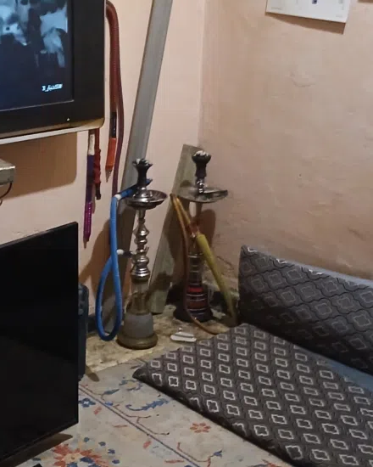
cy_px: 281
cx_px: 47
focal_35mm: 63
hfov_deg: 23.7
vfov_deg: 29.9
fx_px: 869
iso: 500
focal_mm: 3.98
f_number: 1.8
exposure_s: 1/20
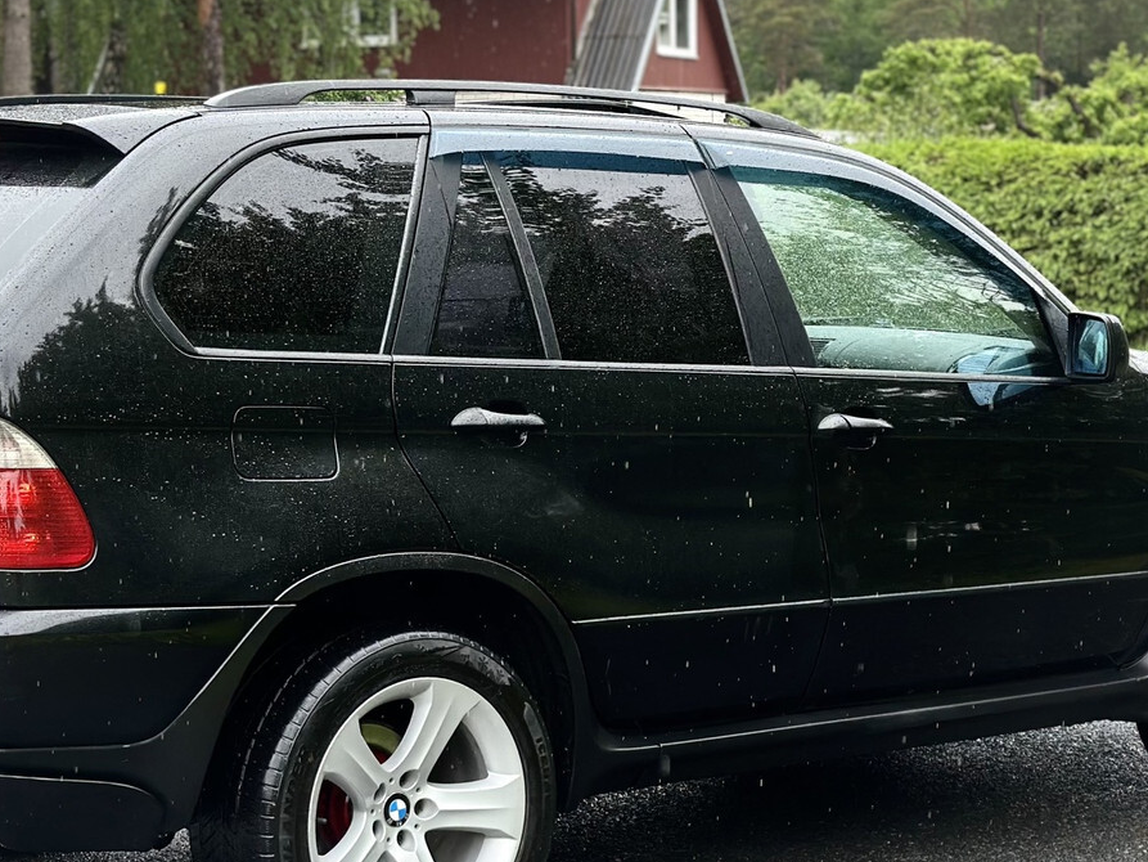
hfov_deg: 22.8
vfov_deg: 17.2
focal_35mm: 86
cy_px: 437
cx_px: 562
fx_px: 2852
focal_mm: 6.86
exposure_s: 1/791
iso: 80
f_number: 1.78
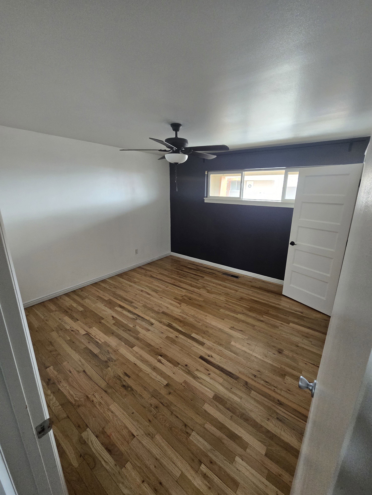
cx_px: 186
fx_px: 186
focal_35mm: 13
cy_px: 248
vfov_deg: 106.2
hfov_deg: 89.9
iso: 320
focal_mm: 2.2
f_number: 2.2
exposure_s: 1/60
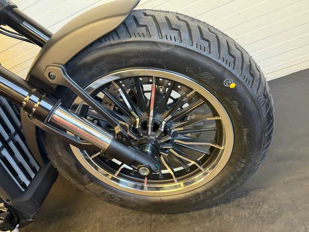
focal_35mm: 24
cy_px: 116
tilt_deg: -32.7
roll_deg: +29.0
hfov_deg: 71.6
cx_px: 154
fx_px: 214
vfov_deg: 56.8
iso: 320
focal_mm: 6.76
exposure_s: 1/50
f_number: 1.78
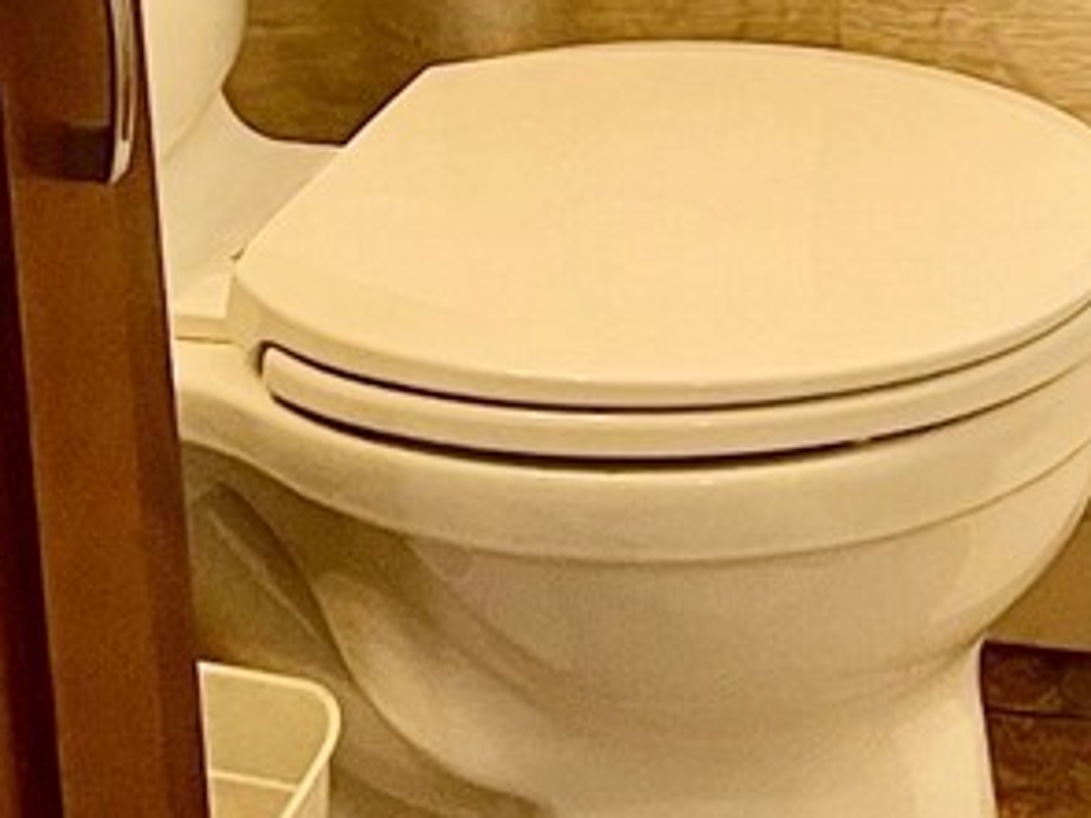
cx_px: 1483
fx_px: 4442
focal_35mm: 141
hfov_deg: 13.4
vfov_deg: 9.8
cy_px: -777
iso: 80
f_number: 1.6
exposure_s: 1/60
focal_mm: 5.1
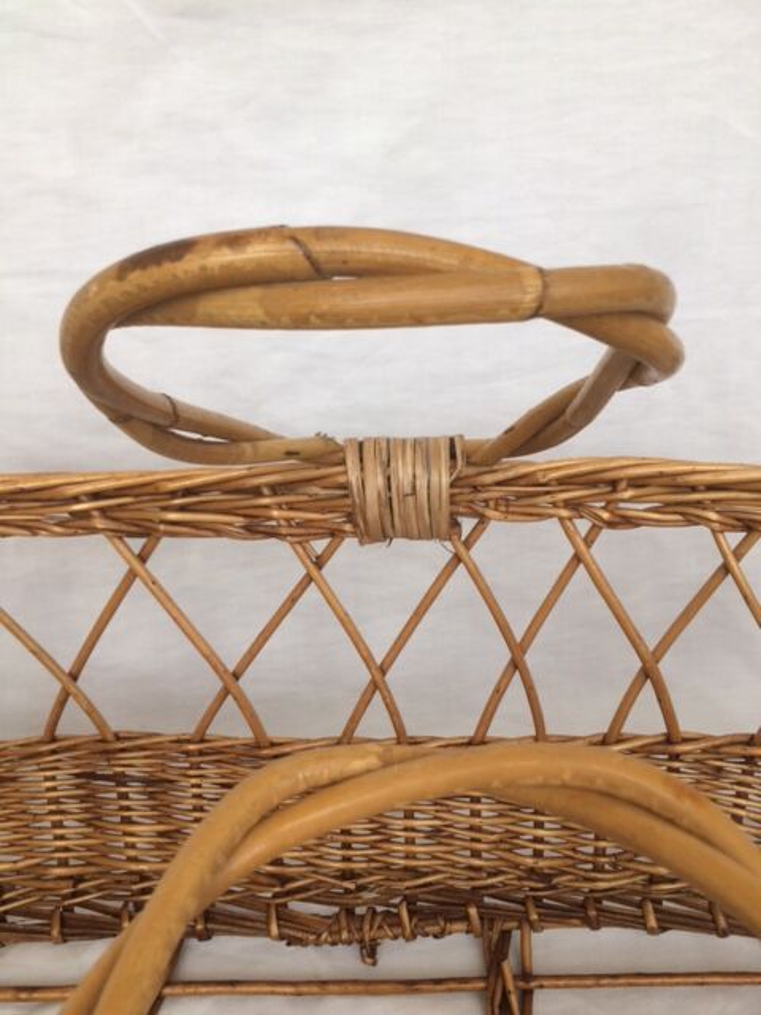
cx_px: 380
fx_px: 850
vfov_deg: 61.7
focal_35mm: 29
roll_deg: +1.9
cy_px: 508
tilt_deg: -33.1
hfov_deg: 48.2
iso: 32
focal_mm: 4.15
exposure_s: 1/50
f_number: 2.2
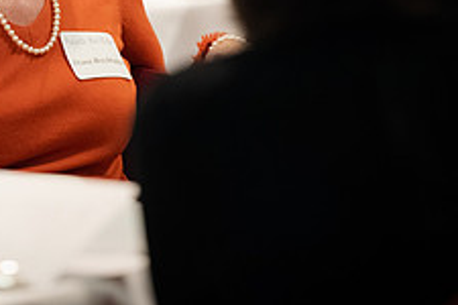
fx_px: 6233
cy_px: -72
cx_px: 39
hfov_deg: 4.2
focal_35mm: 490
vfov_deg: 2.8
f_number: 2.8
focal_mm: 190
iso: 2500
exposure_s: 1/200
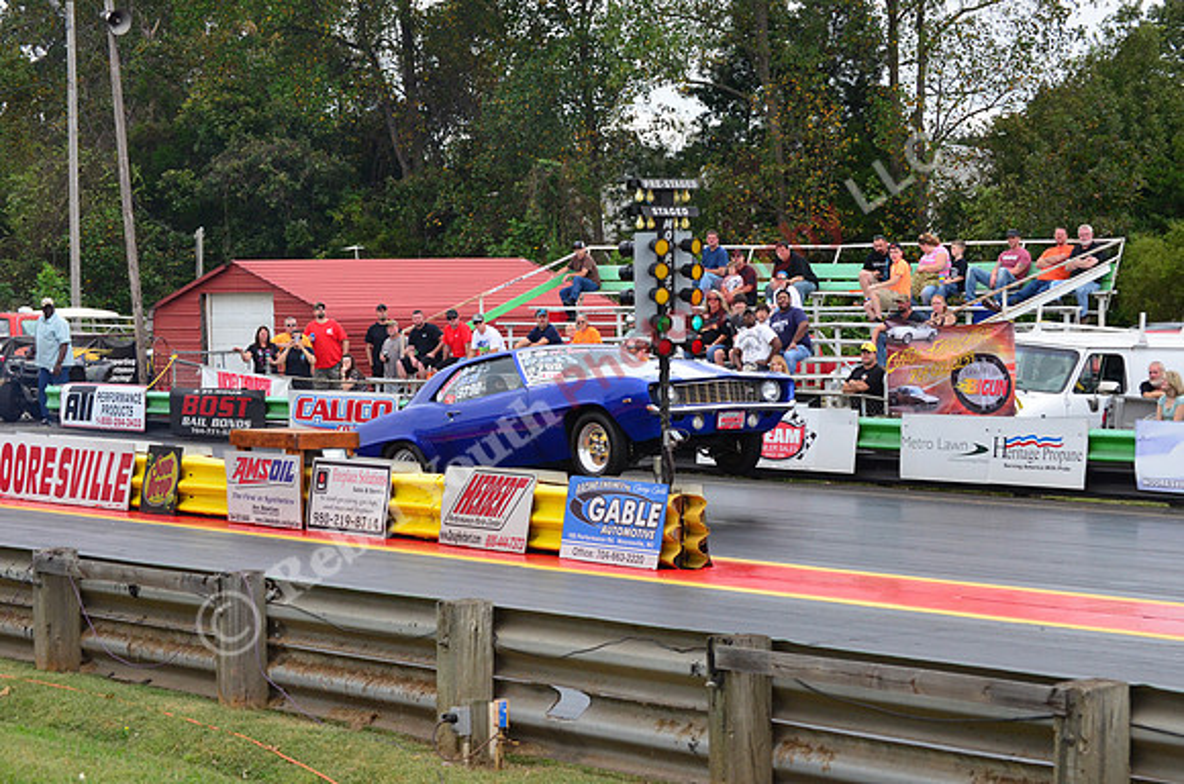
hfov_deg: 17.1
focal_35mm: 120
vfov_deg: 11.4
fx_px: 3938
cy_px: 392
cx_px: 592
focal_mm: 80
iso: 1000
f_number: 8
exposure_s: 1/1000
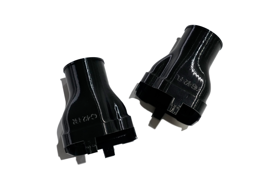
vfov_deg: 27.0
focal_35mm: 50
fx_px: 378
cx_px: 136
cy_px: 90
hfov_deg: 39.6
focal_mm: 50
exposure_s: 1/200
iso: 4000
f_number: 7.1
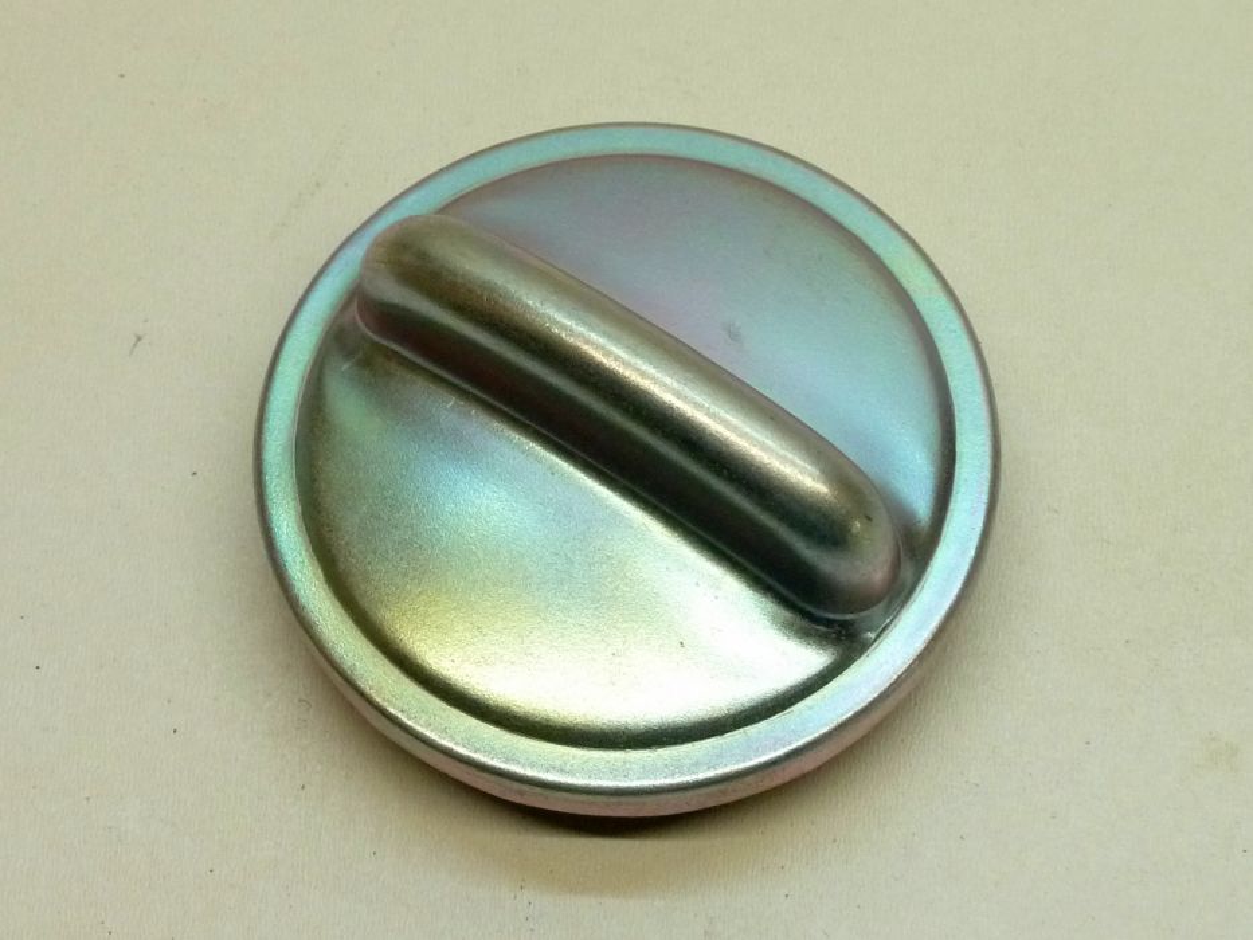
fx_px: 1991
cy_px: 470
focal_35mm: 55
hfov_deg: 34.9
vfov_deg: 26.6
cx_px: 626
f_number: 3.9
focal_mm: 9.1
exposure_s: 1/40
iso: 250
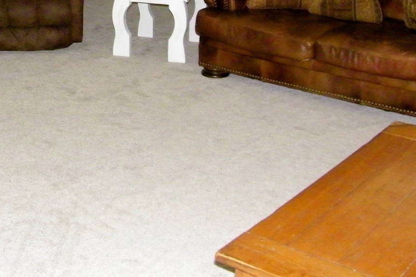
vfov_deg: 20.4
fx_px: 739
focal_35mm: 64
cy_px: -13
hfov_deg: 30.9
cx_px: 103
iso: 320
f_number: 3.5
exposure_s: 1/30
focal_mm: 5
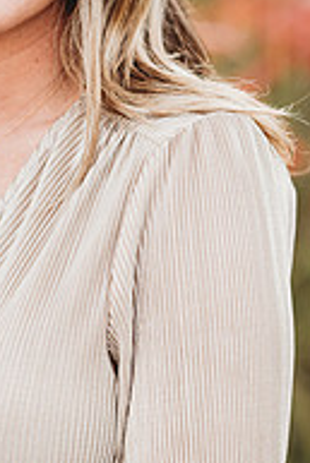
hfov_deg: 6.9
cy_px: 194
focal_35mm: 198
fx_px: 2553
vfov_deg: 10.4
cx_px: 19
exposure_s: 1/320
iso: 200
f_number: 2.2
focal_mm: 85
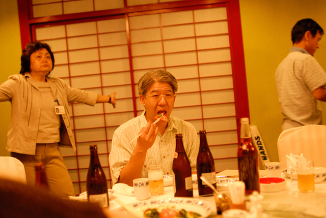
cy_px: 109
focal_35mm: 42
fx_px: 381
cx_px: 163
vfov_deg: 32.0
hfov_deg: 46.3
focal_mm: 28
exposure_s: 1/80
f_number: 2
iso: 800
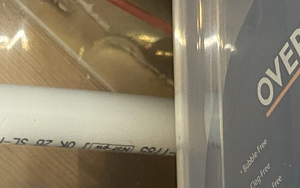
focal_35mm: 115
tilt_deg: +13.8
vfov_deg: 11.2
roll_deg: -1.3
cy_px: -44
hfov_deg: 17.9
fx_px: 940
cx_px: 39
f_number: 1.8
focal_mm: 4.25
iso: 250
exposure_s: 1/60
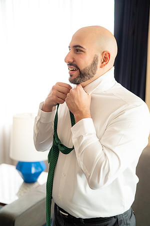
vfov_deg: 39.6
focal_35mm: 50
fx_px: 312
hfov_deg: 27.0
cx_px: 75
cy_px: 113
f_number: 2.2
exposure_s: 1/160
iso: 800
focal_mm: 50
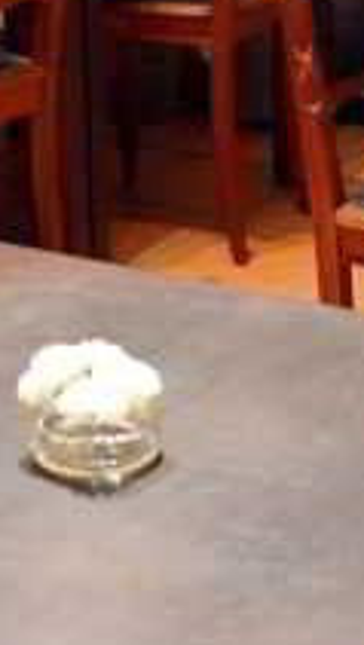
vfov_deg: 14.6
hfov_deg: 8.5
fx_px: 2449
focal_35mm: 143
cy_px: -113
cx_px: 165
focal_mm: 24
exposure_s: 1.5
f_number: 4.8
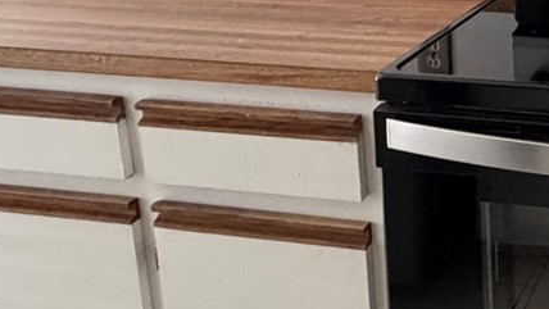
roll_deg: -1.0
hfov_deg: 30.6
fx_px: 830
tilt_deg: -12.7
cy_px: -32
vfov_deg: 20.1
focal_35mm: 57
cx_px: 670
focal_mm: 2.22
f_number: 2.2
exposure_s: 1/60
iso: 500
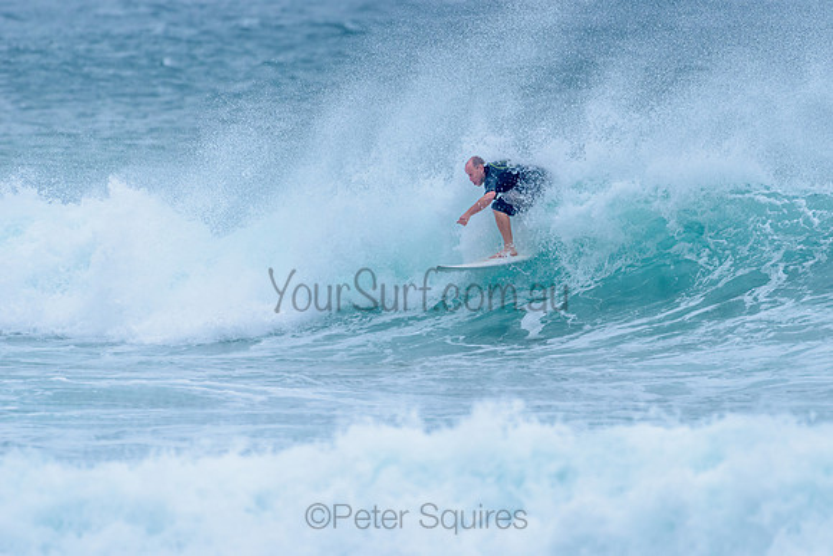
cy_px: 261
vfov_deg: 2.2
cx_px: 515
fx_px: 14528
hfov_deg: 3.3
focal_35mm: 628
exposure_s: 1/2000
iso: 800
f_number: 5.6
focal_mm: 500
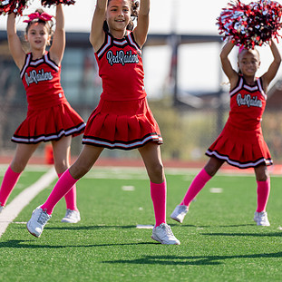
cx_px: 147
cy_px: 107
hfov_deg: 5.2
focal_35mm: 339
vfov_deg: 5.2
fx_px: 3124
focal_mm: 200
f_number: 2.8
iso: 100
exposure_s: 1/1250
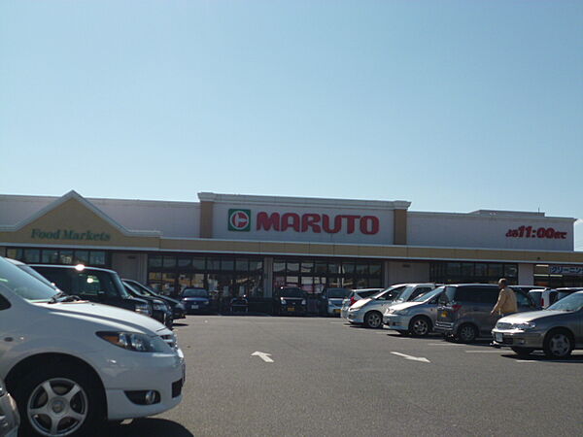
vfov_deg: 32.9
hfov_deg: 42.9
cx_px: 292
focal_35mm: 44
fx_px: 741
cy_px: 218
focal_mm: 7.9
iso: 100
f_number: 11
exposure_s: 1/160
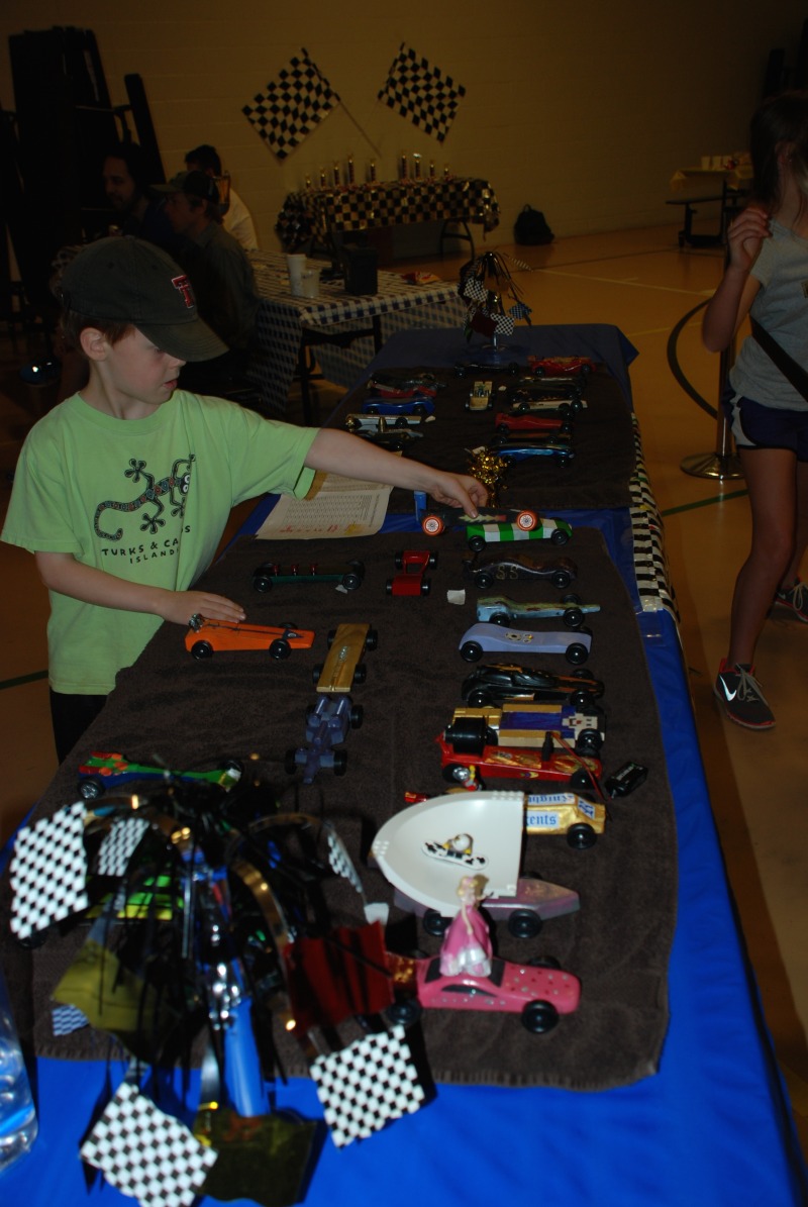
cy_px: 604
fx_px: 1108
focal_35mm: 33
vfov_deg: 57.2
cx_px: 404
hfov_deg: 40.1
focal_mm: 22
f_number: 3.8
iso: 200
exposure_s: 1/60
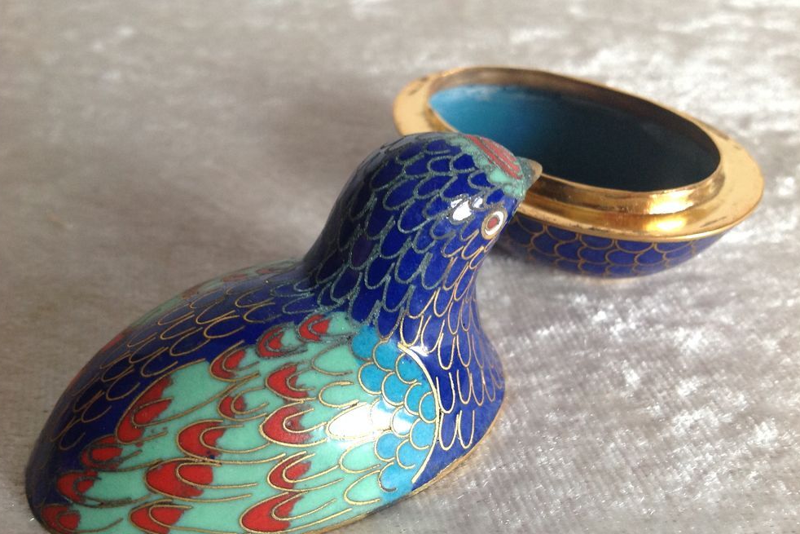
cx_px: 396
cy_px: 278
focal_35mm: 37
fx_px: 822
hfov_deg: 51.9
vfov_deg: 35.9
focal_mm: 4.28
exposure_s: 1/15
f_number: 2.4
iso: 100
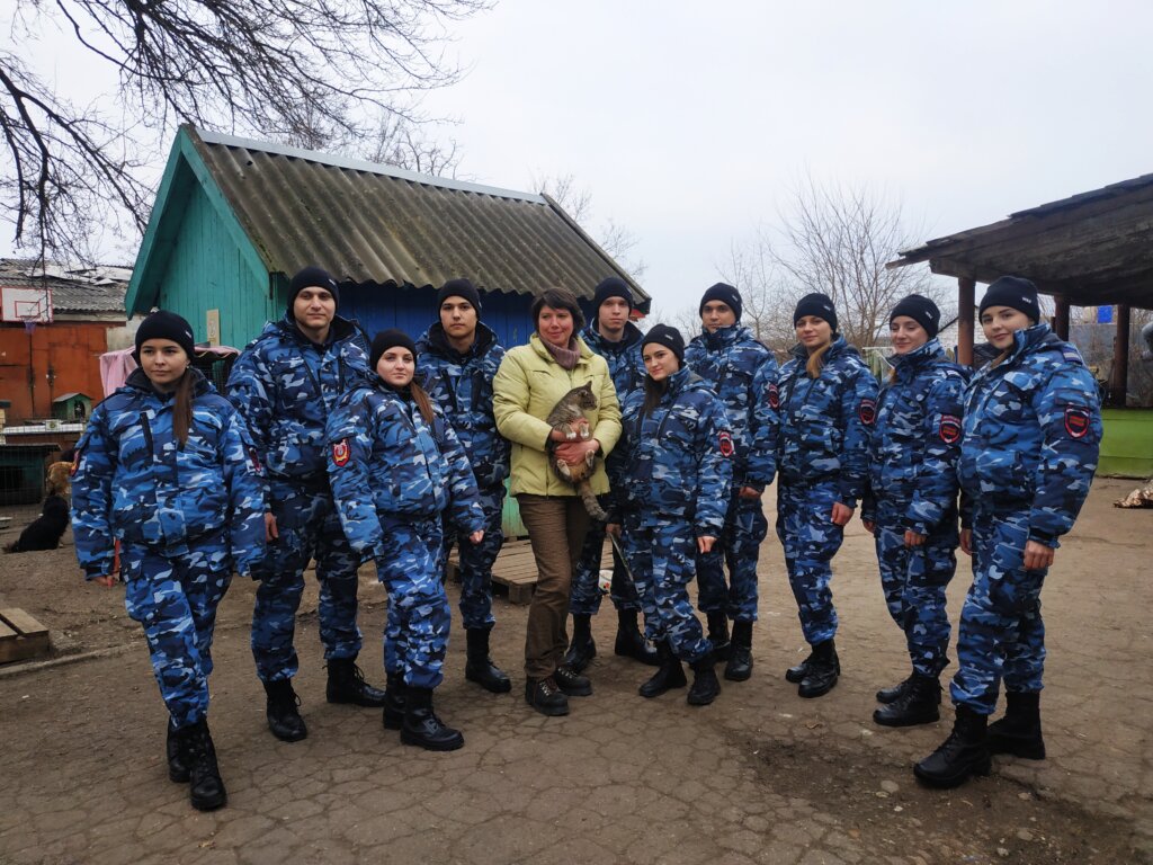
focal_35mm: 24
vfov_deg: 56.8
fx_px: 799
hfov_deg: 71.6
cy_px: 432
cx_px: 576
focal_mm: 3.94
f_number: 1.9
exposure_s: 1/1038
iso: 160
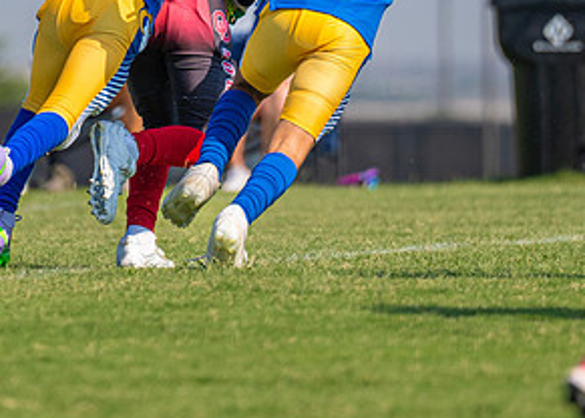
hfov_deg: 2.9
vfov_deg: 2.1
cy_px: -107
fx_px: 11400
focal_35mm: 686
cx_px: 106
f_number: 2.8
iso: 160
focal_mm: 200
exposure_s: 1/4000
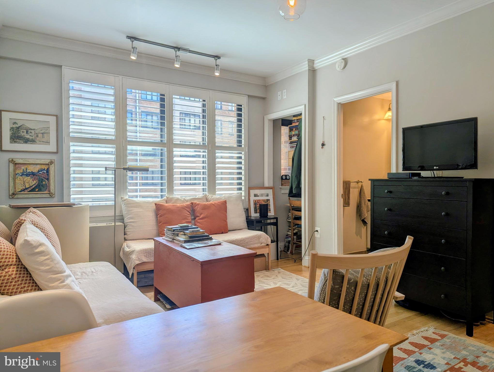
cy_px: 186
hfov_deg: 71.5
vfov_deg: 56.9
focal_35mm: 24
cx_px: 247
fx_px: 343
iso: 39
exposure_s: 1/224
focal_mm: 6.81
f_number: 1.85
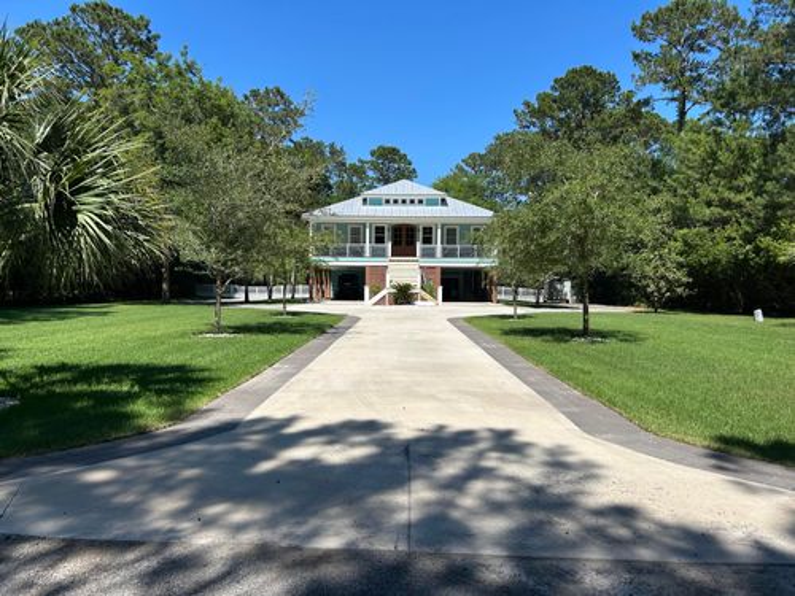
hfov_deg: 67.3
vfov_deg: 53.1
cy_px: 298
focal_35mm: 26
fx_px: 597
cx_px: 398
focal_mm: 5.7
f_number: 1.5
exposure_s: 1/3831
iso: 50
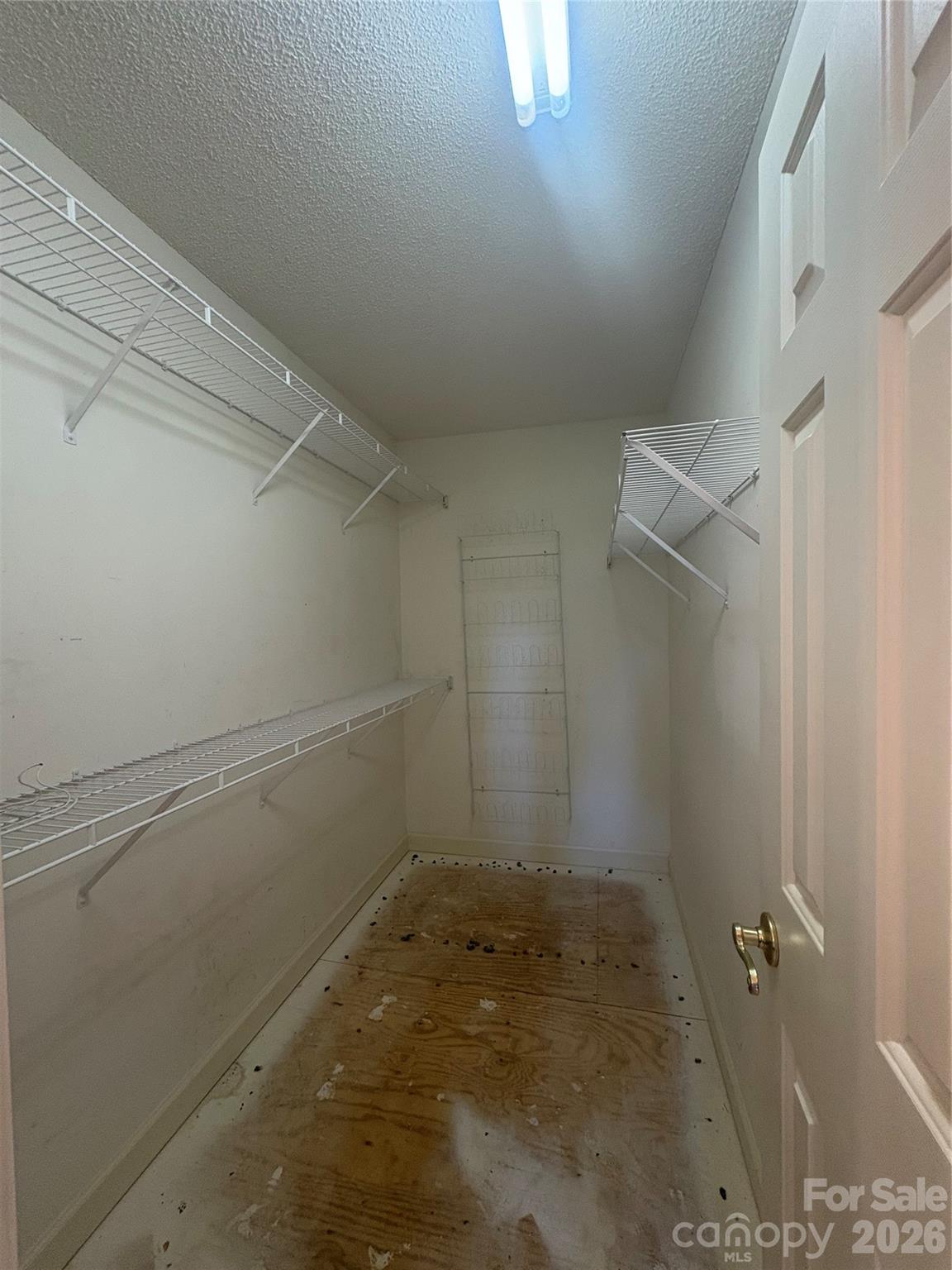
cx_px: 476
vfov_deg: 102.1
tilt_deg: -1.8
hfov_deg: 85.7
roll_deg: +1.0
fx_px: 513
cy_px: 635
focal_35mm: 14
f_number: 2.2
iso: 250
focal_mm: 2.22
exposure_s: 1/60
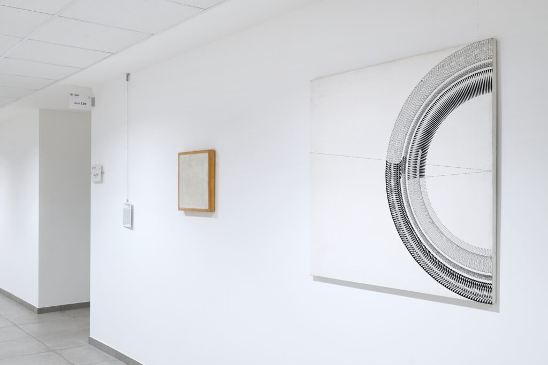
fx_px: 487
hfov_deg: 58.7
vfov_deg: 41.1
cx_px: 274
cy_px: 182
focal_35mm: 32
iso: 100
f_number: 9
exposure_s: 1/1.3
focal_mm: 32
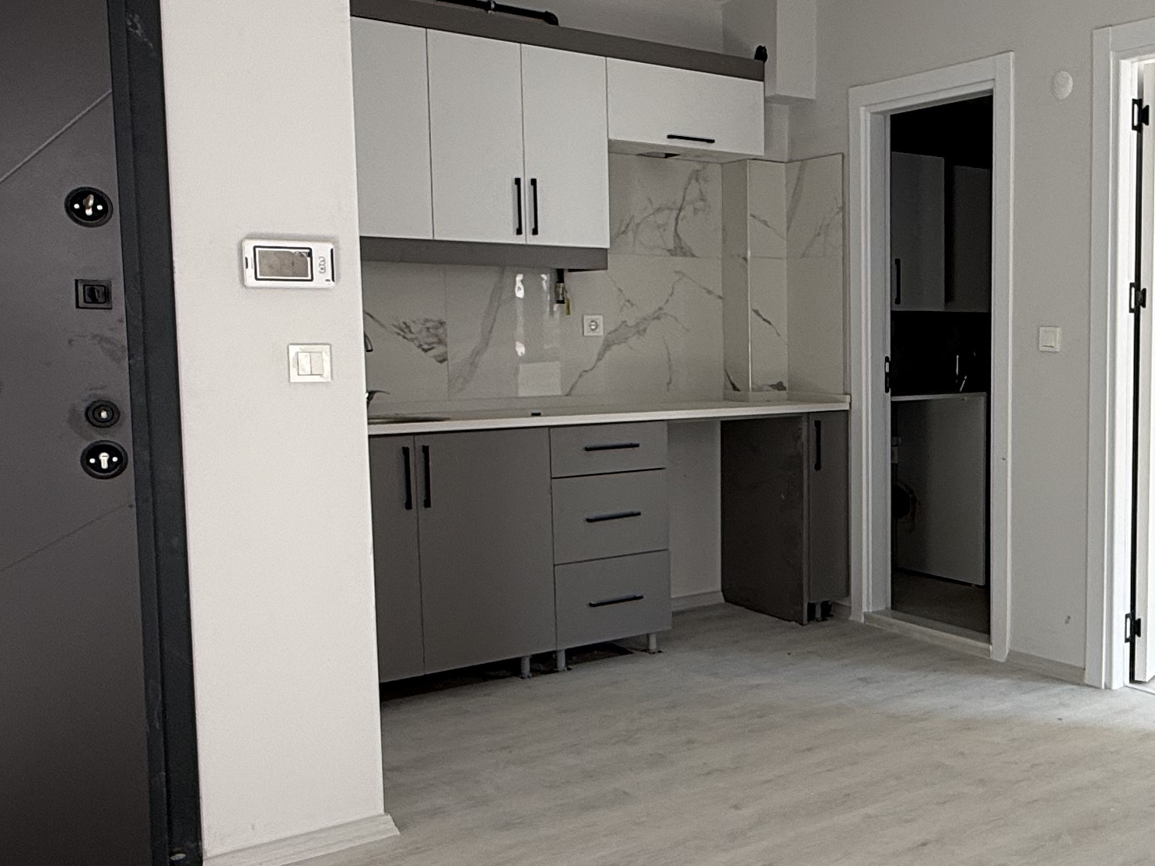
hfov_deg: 46.2
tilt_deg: -4.9
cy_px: 452
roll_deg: +0.0
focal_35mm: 38
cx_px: 936
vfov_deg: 37.7
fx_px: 1268
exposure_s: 1/99
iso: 64
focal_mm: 2.22
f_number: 2.2
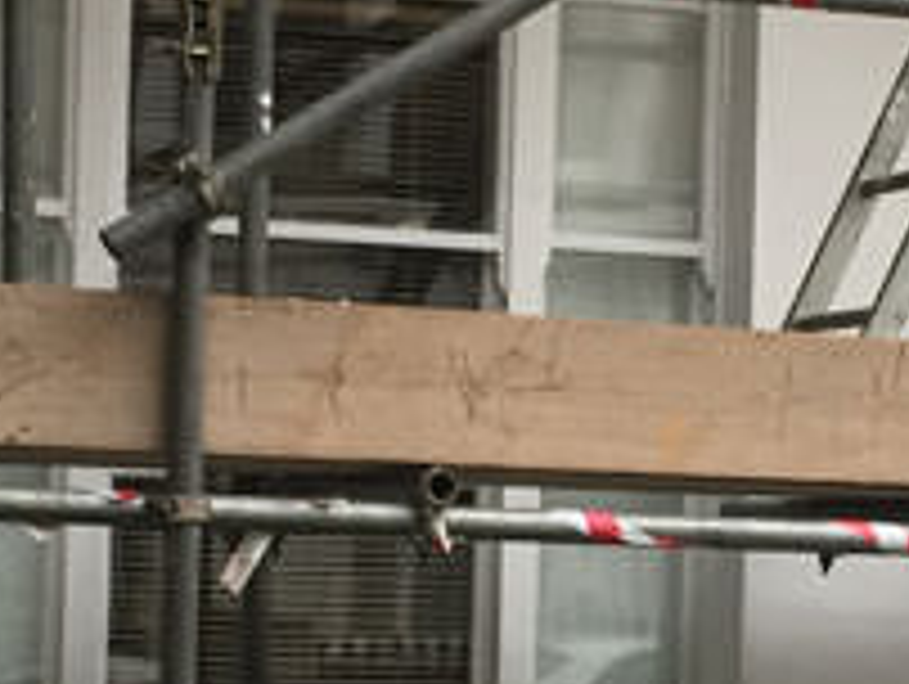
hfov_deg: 15.1
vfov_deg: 11.5
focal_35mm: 129
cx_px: 765
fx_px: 3392
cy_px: 578
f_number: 2.2
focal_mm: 4.15
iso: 40
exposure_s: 1/33
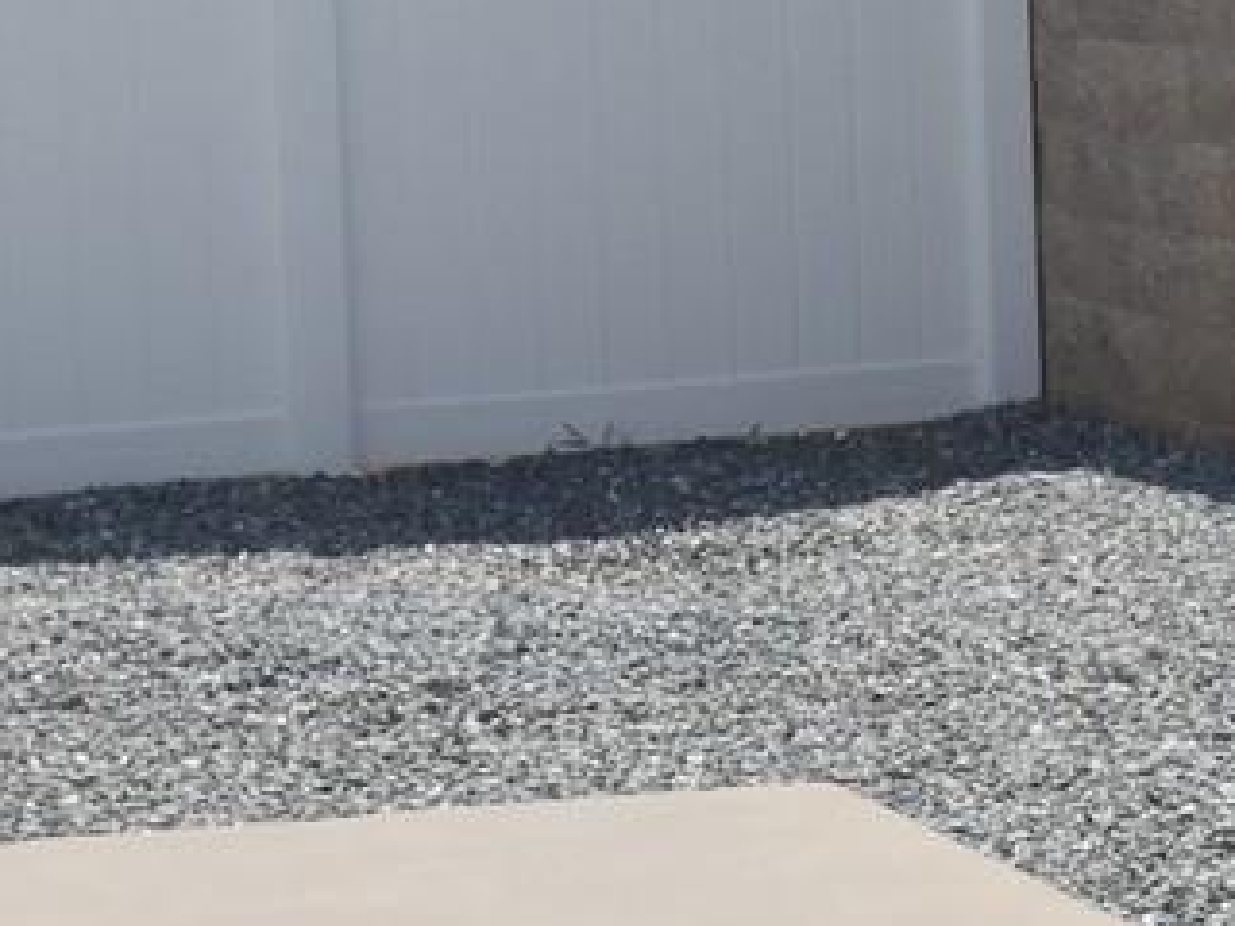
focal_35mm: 180
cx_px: 1106
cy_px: 266
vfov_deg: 8.2
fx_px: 6422
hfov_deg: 10.9
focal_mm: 18
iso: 200
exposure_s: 1/500
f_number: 9
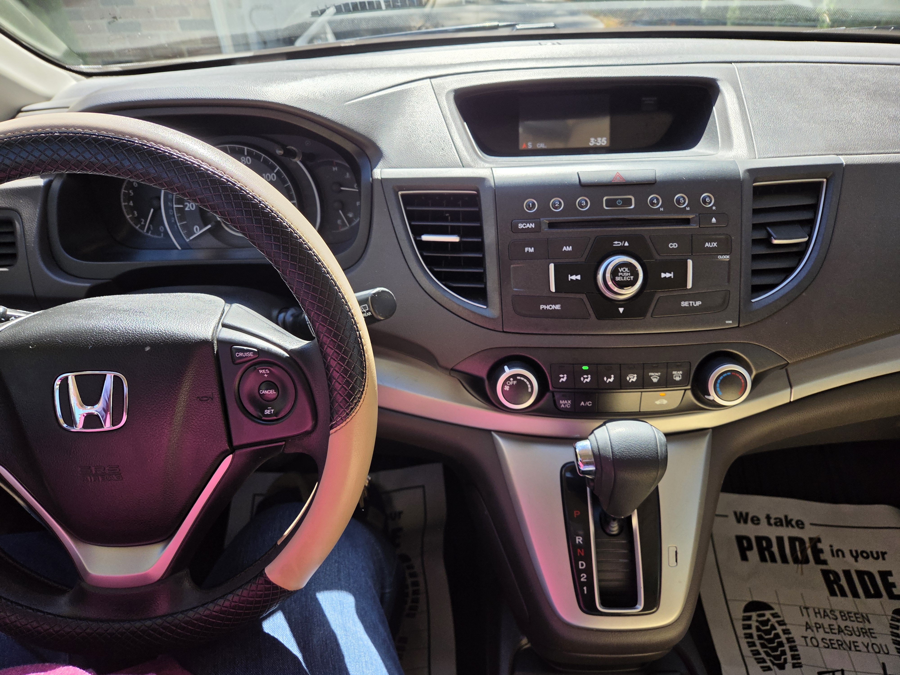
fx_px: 598
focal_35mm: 23
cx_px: 450
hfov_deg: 73.9
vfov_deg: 58.9
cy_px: 338
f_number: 1.8
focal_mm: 5.4
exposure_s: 1/1276
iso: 80
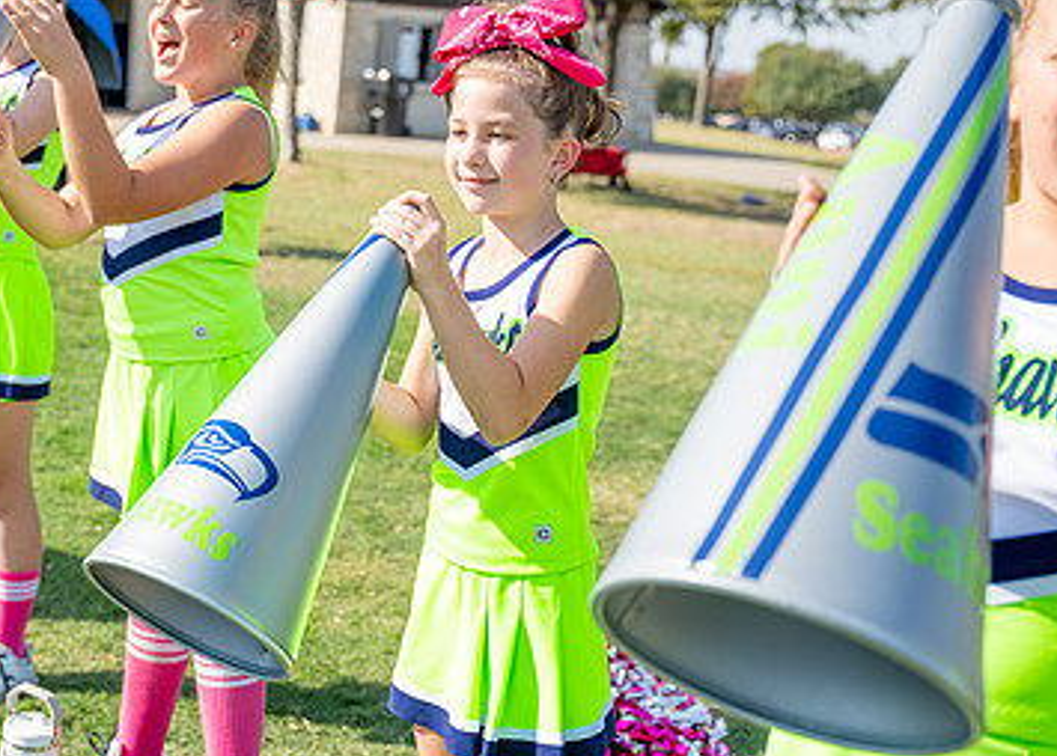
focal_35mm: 64
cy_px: 220
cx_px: 330
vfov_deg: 22.1
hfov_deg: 30.5
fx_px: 1922
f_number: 2.8
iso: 100
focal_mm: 37.4
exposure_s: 1/1250
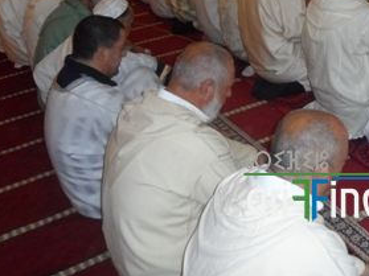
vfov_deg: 24.6
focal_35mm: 56
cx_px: 349
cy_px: -16
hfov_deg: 32.2
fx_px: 597
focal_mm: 4.9
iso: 320
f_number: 3.3
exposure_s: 1/30
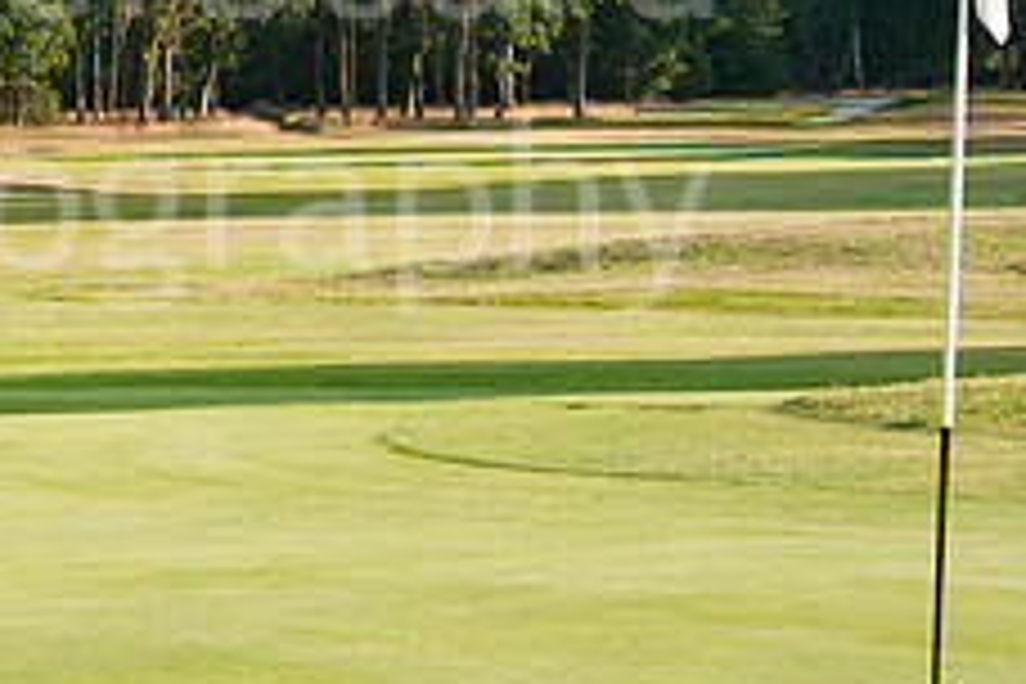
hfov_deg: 7.9
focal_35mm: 259
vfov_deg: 5.3
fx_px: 7381
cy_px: -14
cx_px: 144
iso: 500
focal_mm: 102
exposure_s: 1/500
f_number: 8
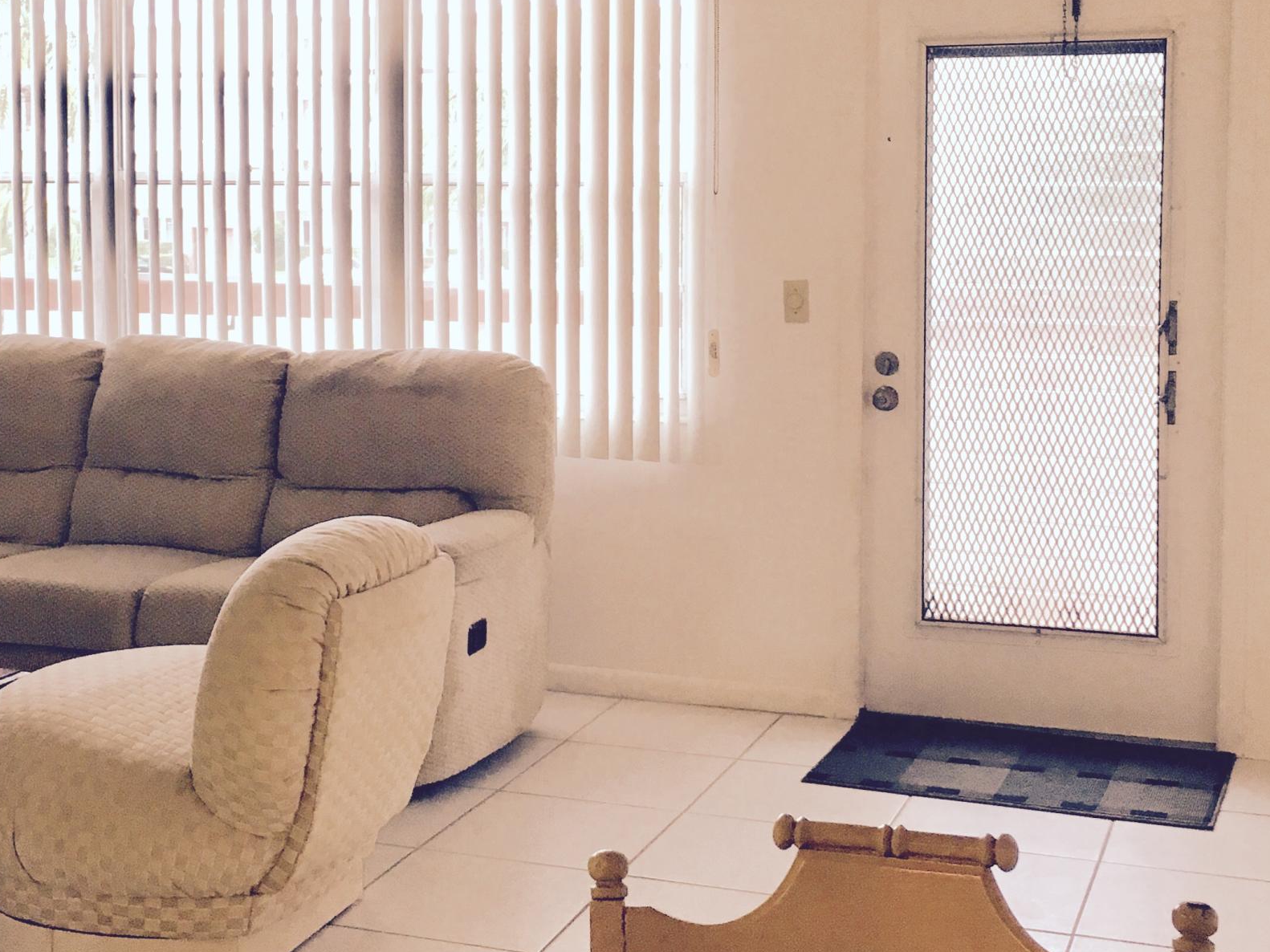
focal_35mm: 55
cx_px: 539
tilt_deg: -4.5
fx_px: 2018
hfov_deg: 34.9
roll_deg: -0.3
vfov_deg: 26.4
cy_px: 316
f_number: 2.2
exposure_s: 1/30
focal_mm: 4.15
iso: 32
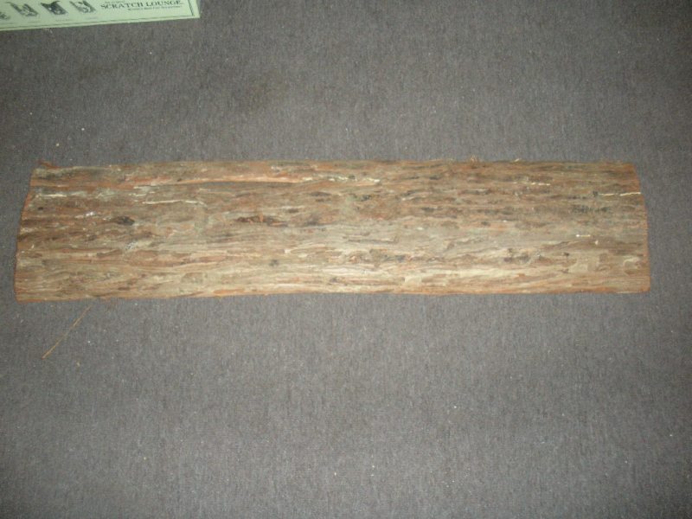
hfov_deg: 51.4
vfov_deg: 39.7
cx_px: 346
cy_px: 260
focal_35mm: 36
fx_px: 720
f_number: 3.5
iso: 352
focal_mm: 6.3
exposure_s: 1/60
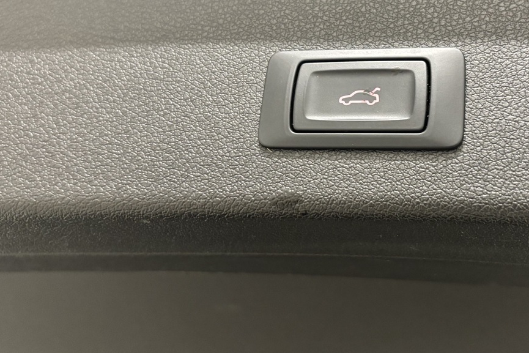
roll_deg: -0.9
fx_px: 661
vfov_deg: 29.8
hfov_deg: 43.0
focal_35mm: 45
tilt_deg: +30.1
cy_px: 135
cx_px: 352
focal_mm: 5.96
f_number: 1.6
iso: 500
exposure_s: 1/33
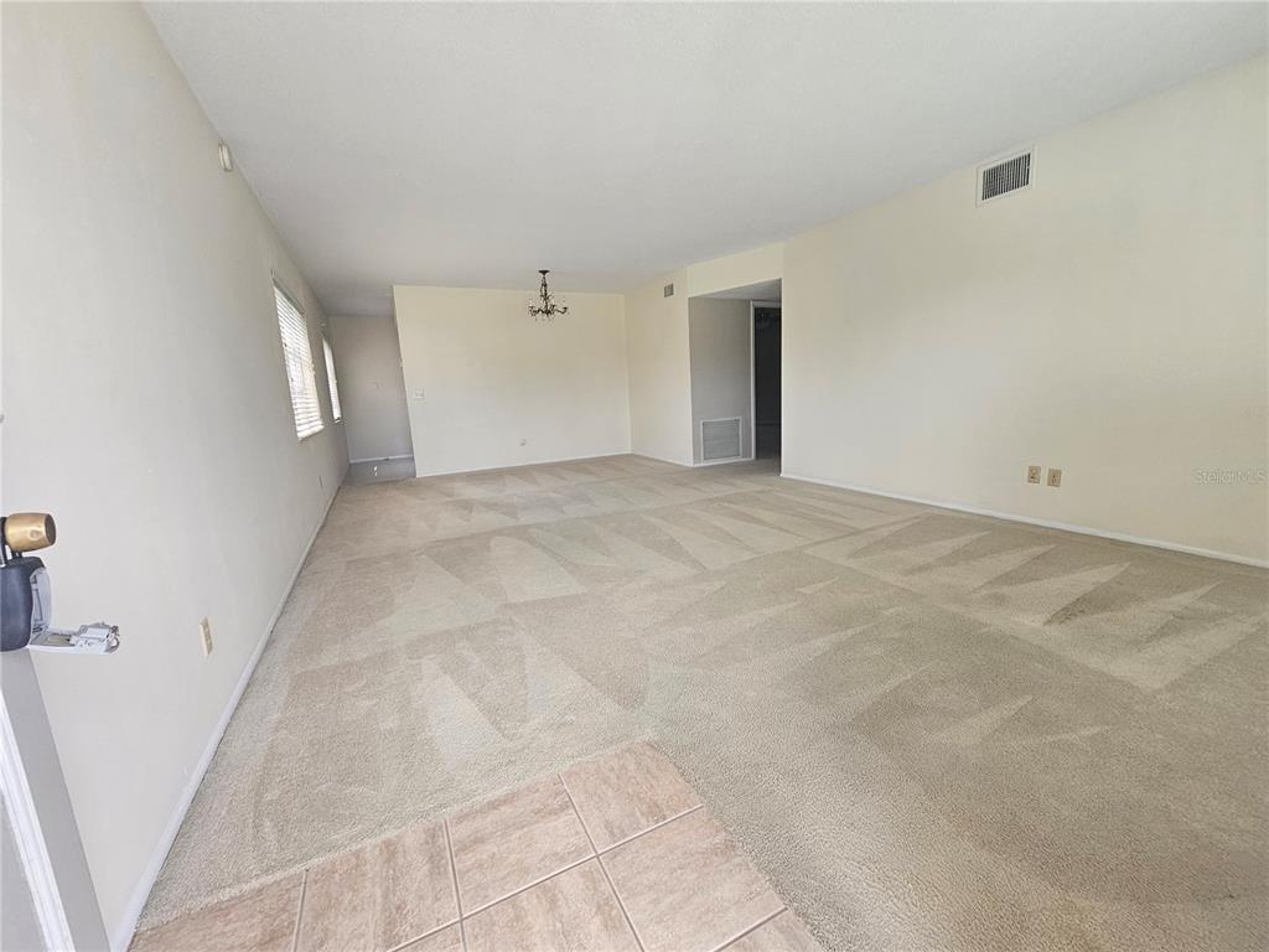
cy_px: 476
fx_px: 477
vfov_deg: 89.9
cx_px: 634
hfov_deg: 106.2
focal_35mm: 13
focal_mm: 2.2
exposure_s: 1/120
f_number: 2.2
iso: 100
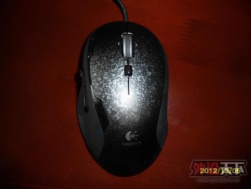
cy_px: 94
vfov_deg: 51.4
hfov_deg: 65.3
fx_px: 196
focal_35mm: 27
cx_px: 126
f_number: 8.9
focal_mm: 4.9
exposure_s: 1/15
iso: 100
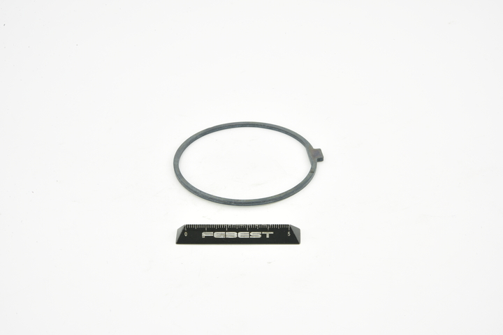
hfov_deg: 33.4
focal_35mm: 60
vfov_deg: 22.6
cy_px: 168
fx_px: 838
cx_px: 252
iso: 64
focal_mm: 60
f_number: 29
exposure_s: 1/2
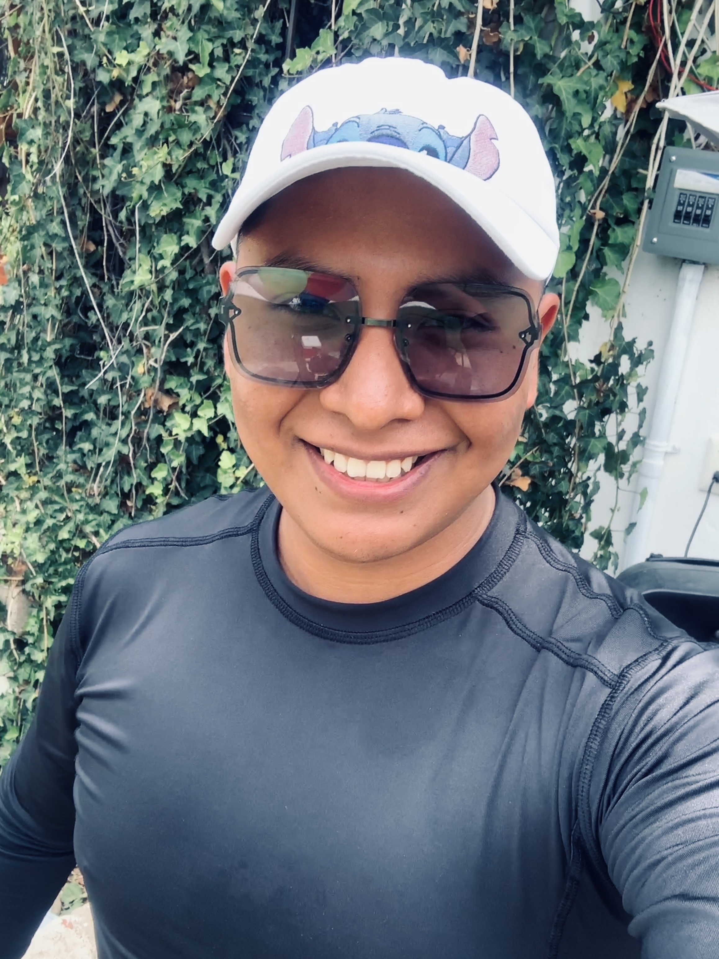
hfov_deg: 44.2
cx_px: 360
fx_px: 886
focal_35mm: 32
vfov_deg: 56.8
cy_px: 480
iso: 16
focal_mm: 2.87
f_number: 2.2
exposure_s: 1/143
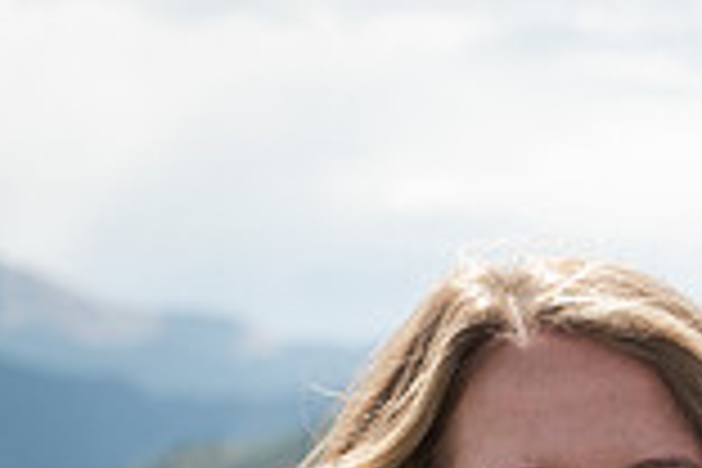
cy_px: 711
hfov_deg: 10.2
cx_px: 954
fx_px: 3822
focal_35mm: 196
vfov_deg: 6.9
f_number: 4.5
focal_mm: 50
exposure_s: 1/500
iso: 100
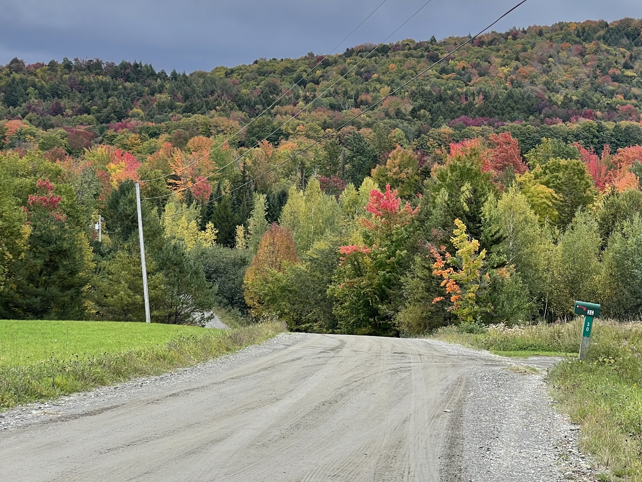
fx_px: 1818
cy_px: 153
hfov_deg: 20.0
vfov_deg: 15.1
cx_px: 370
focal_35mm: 98
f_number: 2.2
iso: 20
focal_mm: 7.5
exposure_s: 1/169
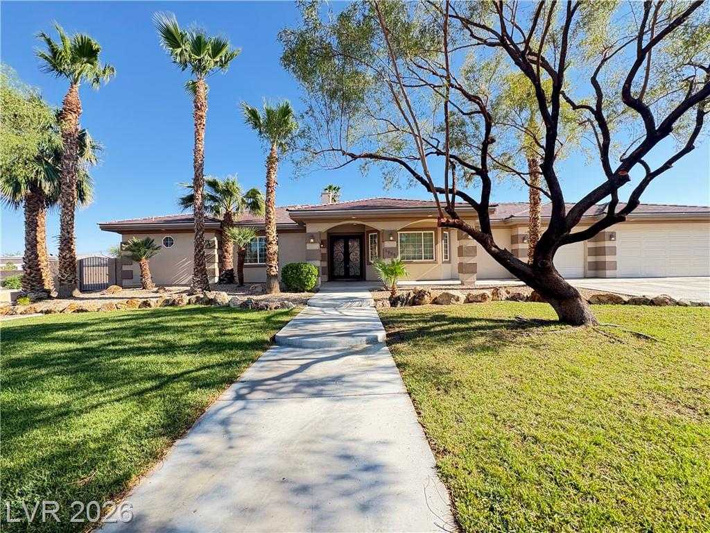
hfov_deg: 102.1
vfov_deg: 85.7
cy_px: 266
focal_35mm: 14
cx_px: 355
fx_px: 287
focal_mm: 2.22
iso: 40
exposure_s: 1/260
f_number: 2.2
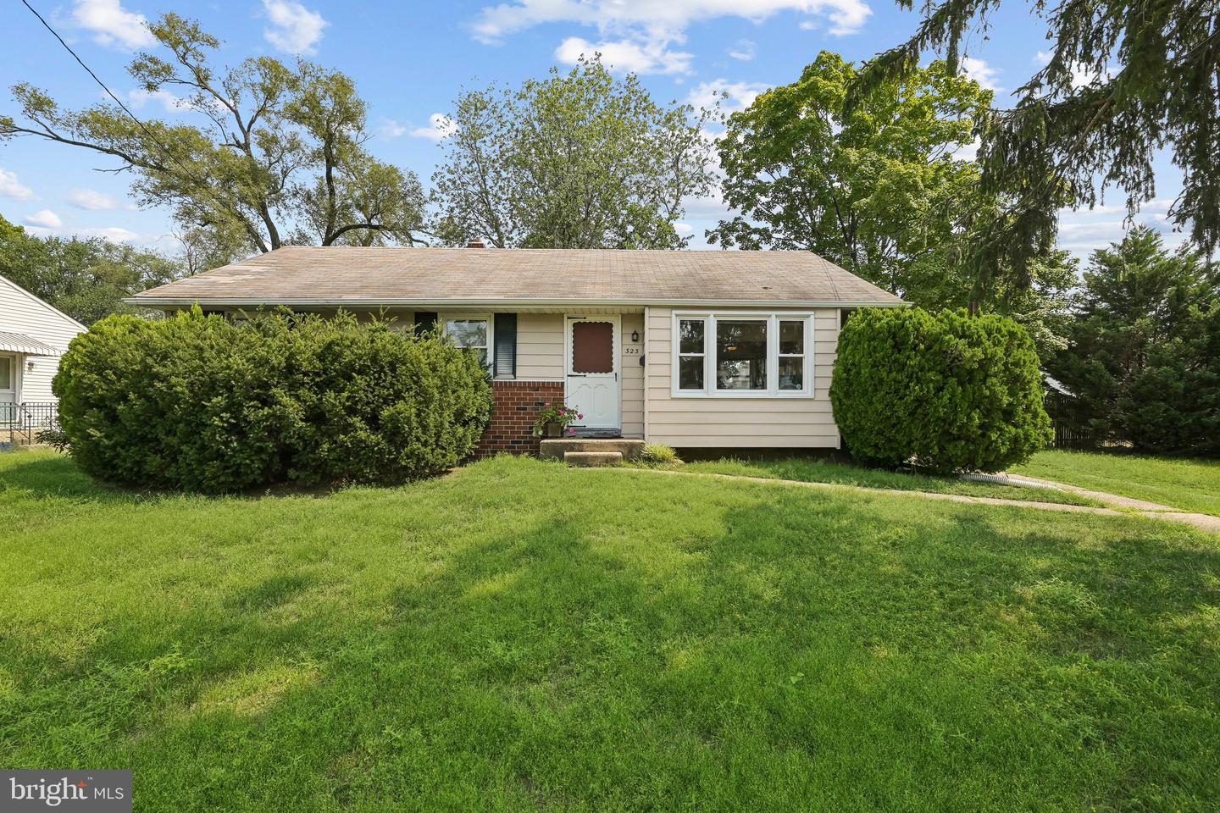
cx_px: 610
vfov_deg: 75.5
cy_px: 406
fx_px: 525
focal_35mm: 16
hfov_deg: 98.5
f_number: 11
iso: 400
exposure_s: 1/320
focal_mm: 15.5
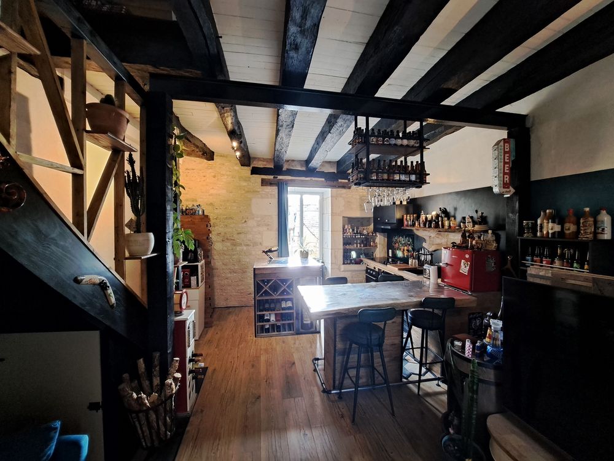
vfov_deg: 89.9
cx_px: 307
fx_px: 231
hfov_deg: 106.2
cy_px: 230
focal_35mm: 13
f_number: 2.2
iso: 320
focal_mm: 1.74
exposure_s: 1/25
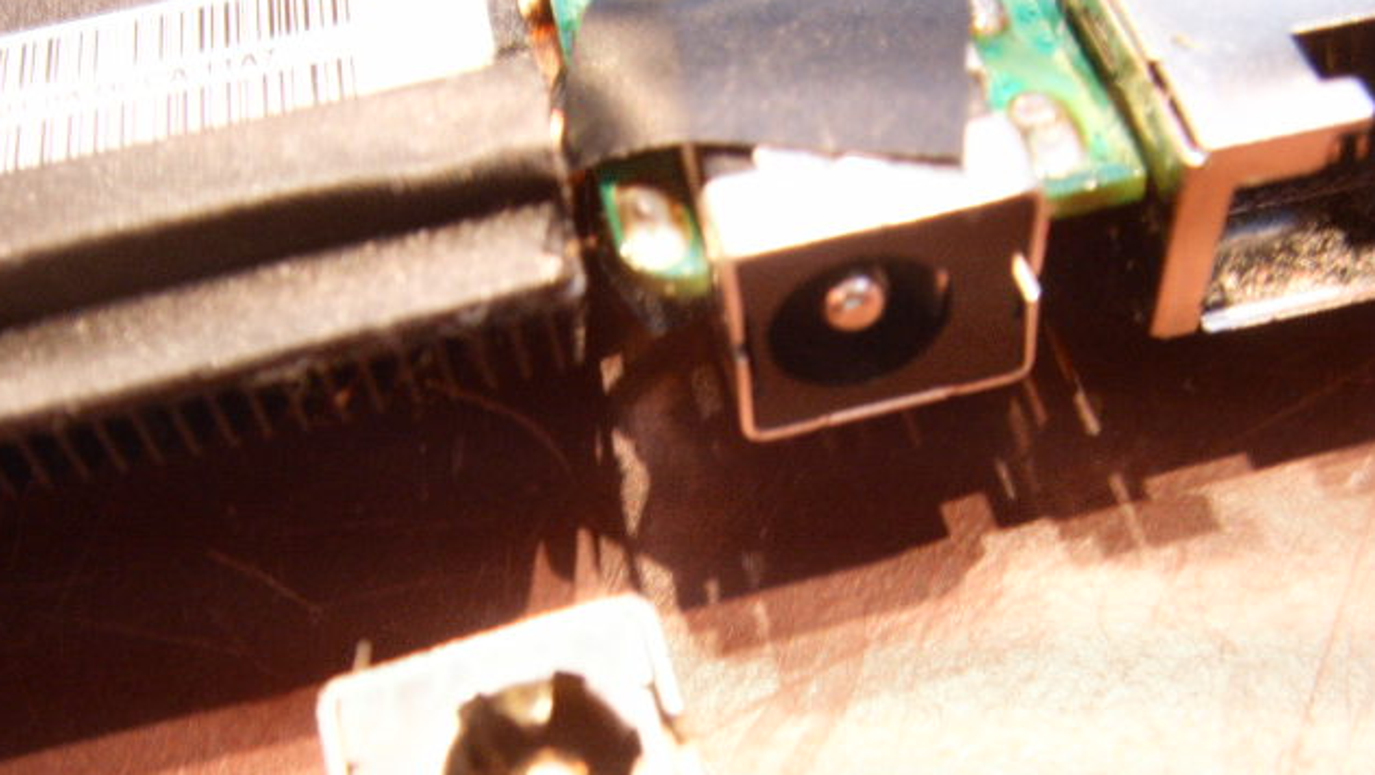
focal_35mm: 43
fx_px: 1568
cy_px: 518
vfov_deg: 27.6
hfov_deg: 47.3
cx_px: 690
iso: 152
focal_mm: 6.6
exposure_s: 1/8
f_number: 3.5
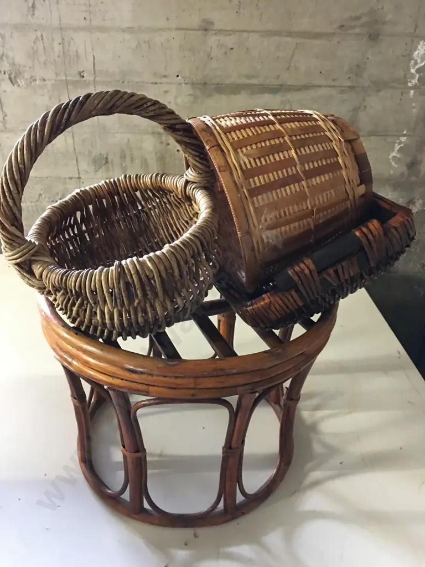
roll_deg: -2.8
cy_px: 284
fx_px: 475
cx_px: 212
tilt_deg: -27.0
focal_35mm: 29
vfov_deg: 61.7
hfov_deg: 48.2
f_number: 2.2
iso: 160
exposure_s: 1/8
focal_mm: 4.15
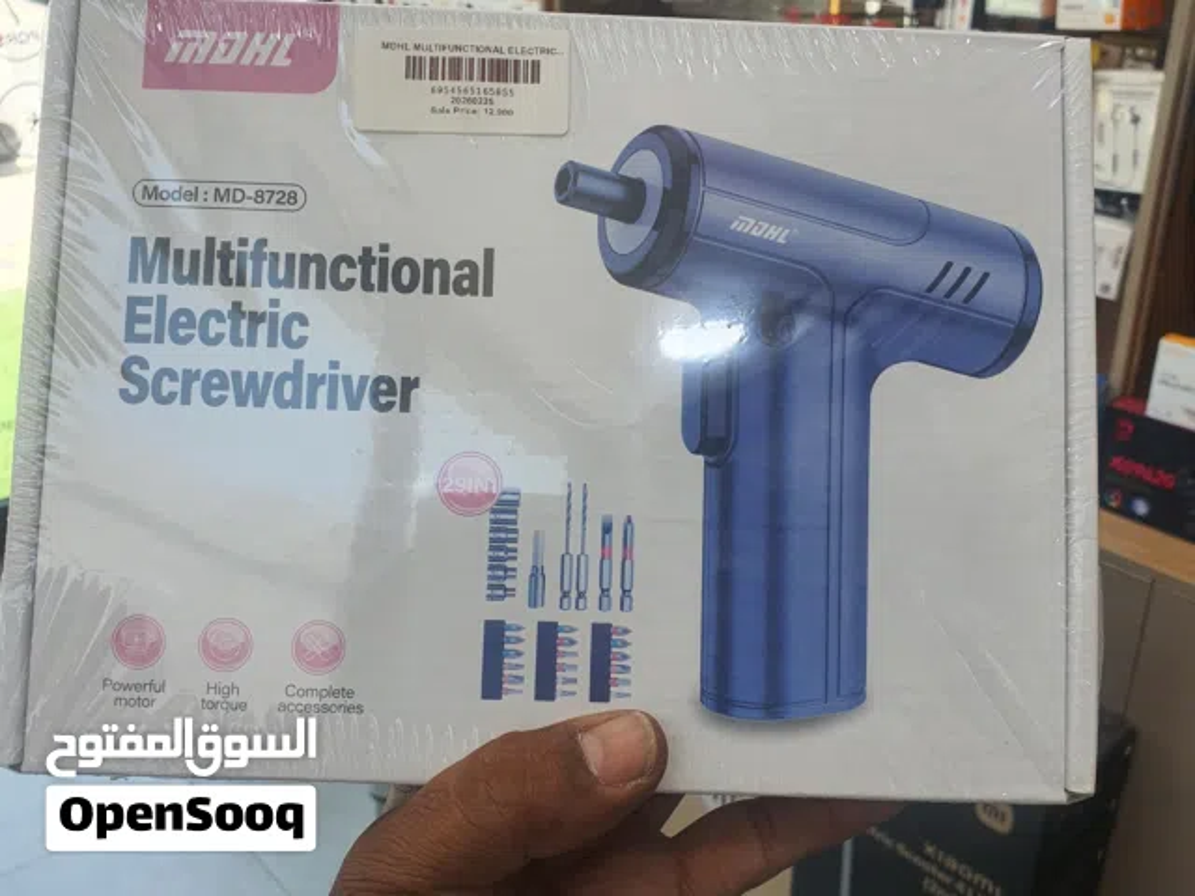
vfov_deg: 53.1
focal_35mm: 26
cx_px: 598
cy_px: 448
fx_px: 898
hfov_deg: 67.3
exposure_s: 1/169
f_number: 2.4
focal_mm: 4.3
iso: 50
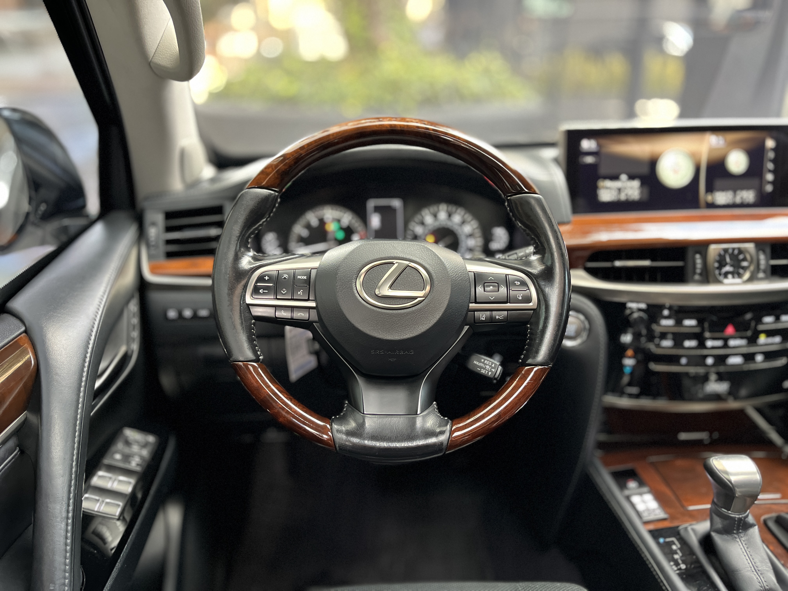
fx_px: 592
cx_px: 394
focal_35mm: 26
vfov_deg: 53.1
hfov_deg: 67.3
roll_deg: -1.1
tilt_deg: -21.6
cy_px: 296
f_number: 1.6
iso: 400
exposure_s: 1/50
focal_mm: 5.1
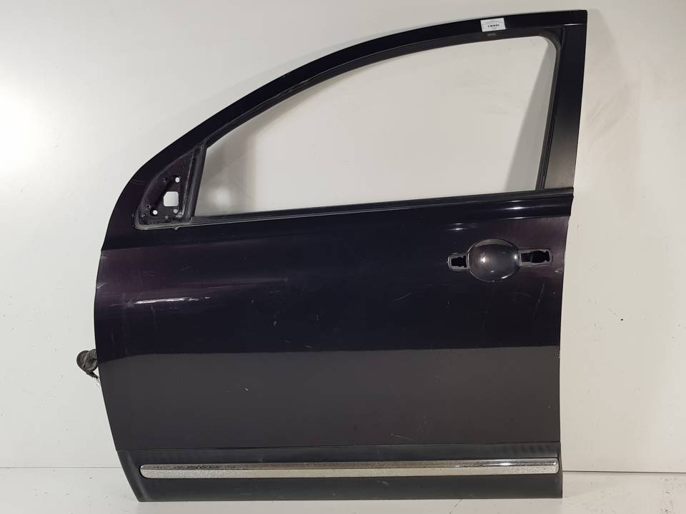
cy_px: 257
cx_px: 343
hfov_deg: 67.3
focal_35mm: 26
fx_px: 515
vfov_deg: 53.1
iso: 80
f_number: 1.7
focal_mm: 4.2
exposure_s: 1/100
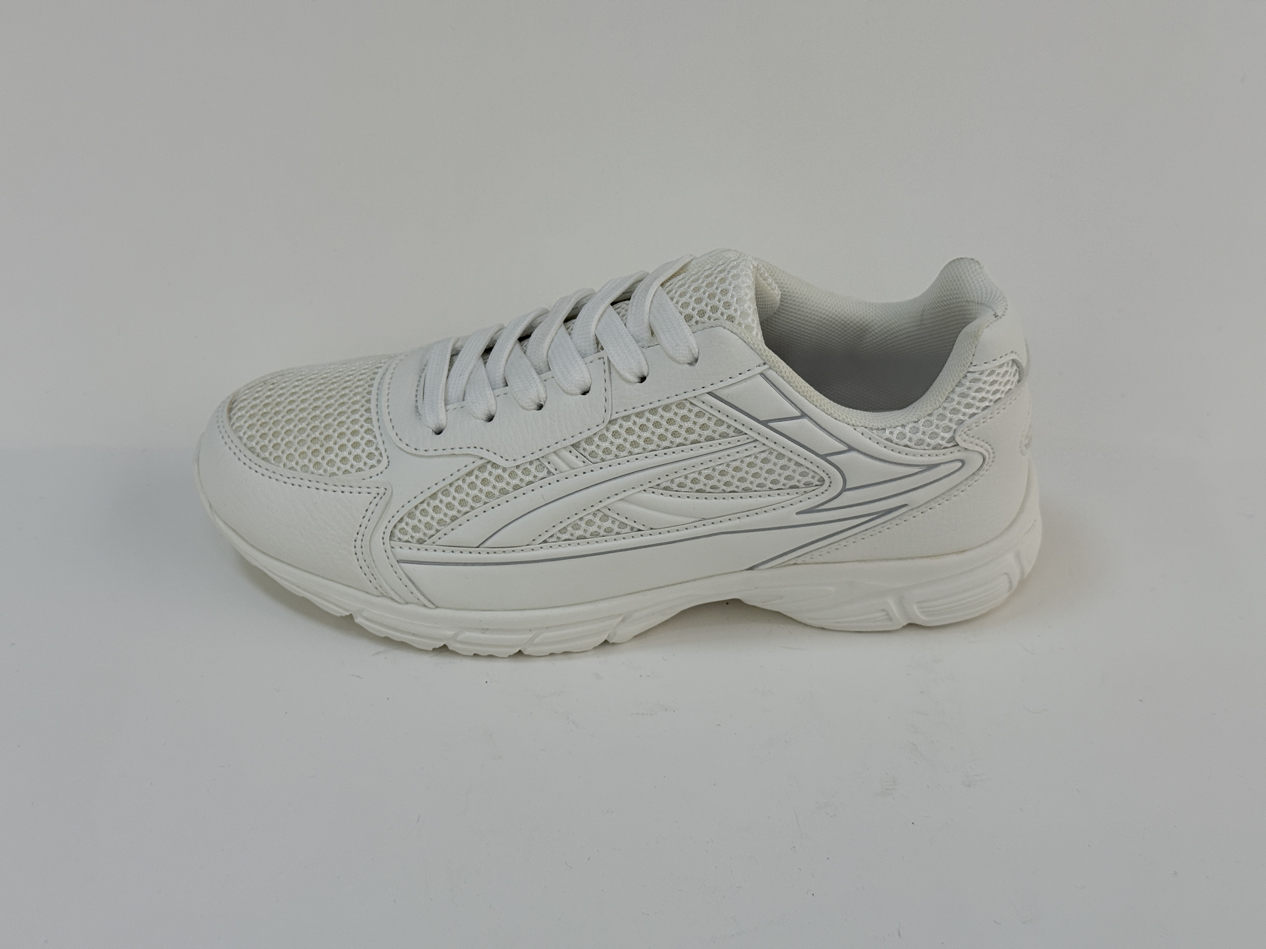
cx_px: 633
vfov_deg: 30.3
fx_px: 1755
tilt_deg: -39.4
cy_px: 474
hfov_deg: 39.7
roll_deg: -0.6
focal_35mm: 48
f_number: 1.78
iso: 50
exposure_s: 1/189
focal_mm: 6.76
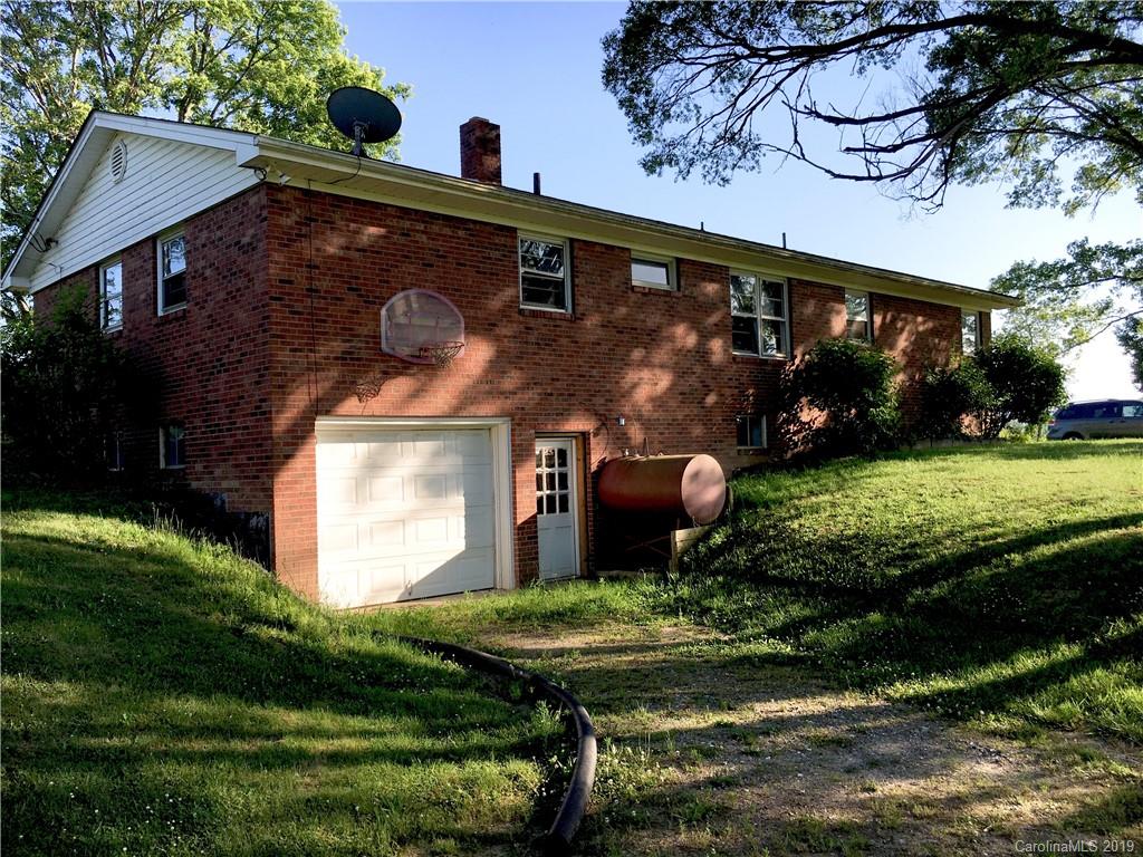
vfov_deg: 48.2
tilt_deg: +3.4
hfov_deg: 61.7
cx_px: 572
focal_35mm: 29
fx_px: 958
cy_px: 428
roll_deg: +2.6
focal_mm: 4.15
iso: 25
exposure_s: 1/769
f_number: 2.2
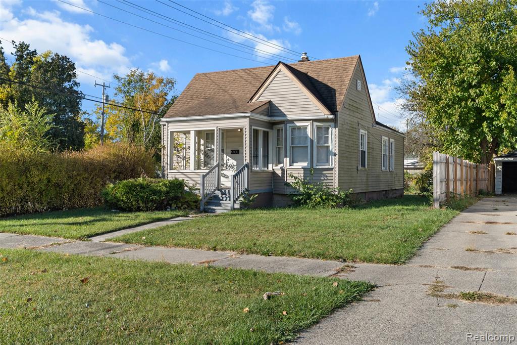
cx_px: 258
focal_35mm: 35
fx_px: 502
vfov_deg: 37.8
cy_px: 172
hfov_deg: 54.4
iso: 400
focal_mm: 35
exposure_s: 1/200
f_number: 8
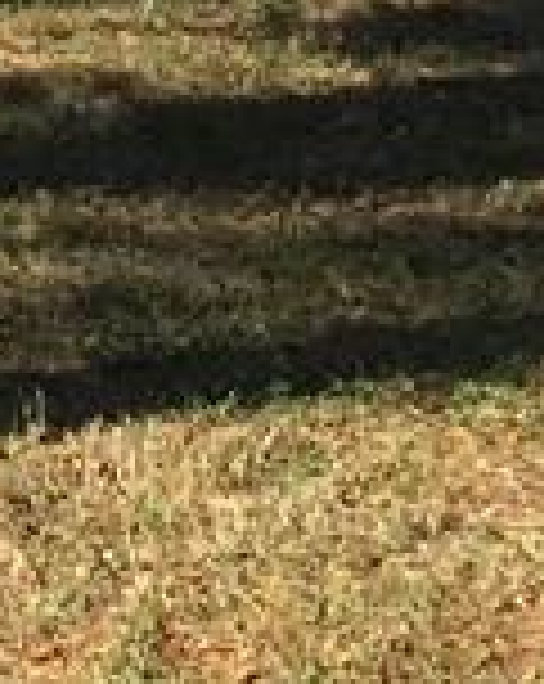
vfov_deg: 9.4
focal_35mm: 191
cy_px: -724
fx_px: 3856
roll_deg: -0.6
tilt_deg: -4.9
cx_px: -486
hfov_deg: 7.8
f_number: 2.2
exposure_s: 1/1276
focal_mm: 4.15
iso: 32
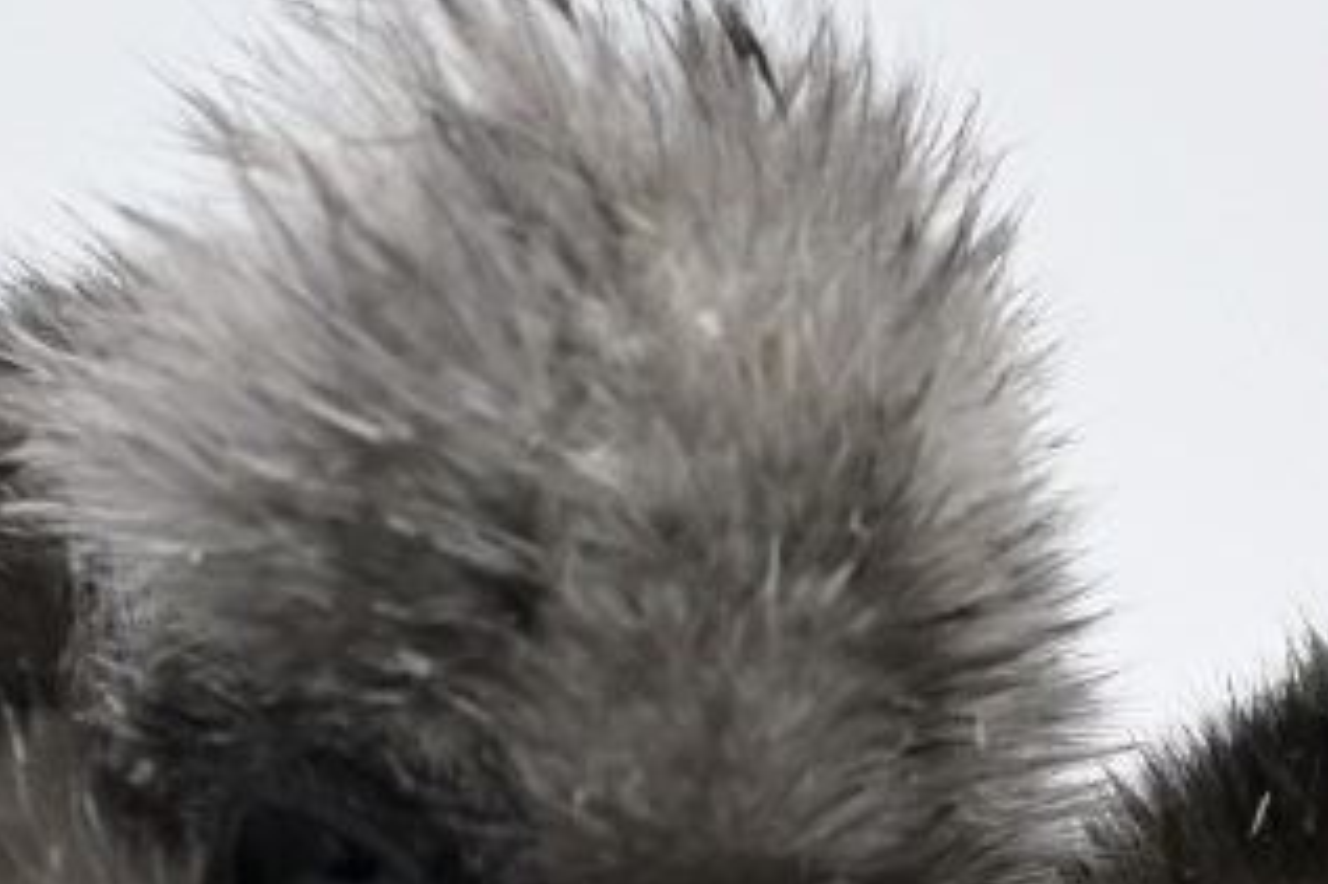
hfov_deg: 9.2
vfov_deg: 6.1
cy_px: 1110
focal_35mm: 223
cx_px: 1429
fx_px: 8205
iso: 800
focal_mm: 29
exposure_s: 1/250
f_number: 10
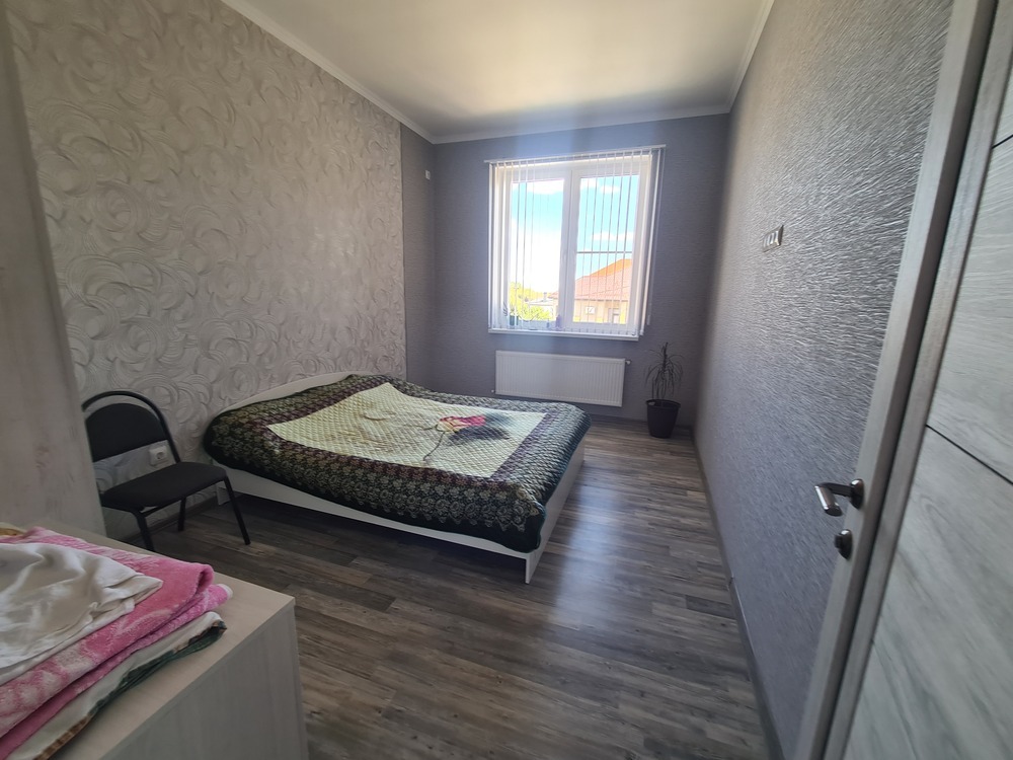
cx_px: 506
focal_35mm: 13
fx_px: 380
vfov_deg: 89.9
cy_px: 380
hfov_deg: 106.2
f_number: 2.2
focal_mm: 2.2
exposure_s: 1/50
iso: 64
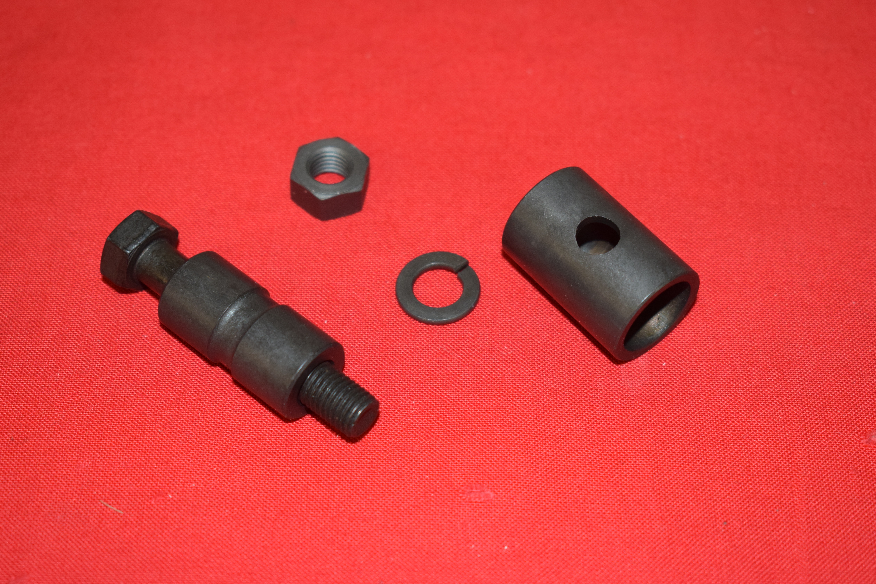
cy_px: 292
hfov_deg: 27.0
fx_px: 1825
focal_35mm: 75
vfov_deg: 18.2
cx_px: 438
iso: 1250
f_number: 5.6
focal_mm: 50
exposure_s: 1/125
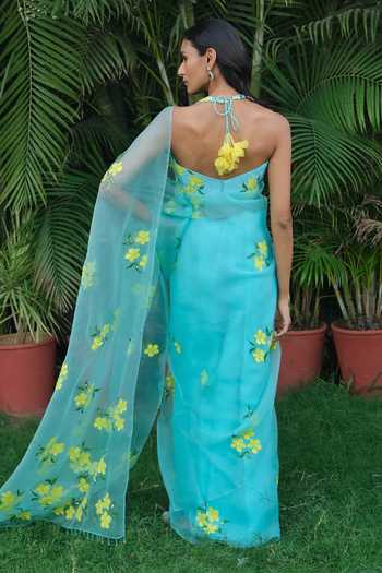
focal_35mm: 51
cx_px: 191
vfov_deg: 38.9
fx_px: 812
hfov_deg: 26.5
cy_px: 286
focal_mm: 34.2
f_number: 4
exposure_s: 1/250
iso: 500
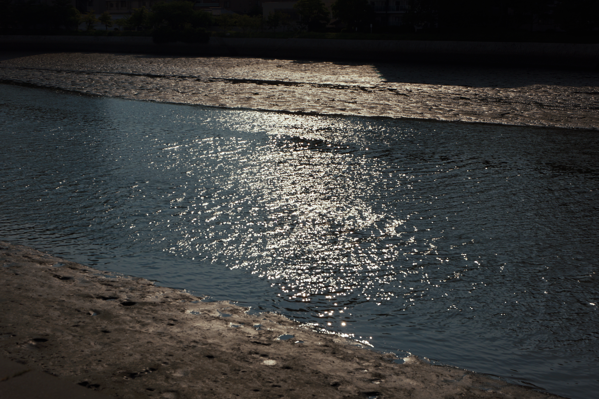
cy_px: 200
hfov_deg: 35.6
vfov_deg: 24.2
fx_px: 932
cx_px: 300
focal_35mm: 56
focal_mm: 56
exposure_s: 1/8000
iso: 640
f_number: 8
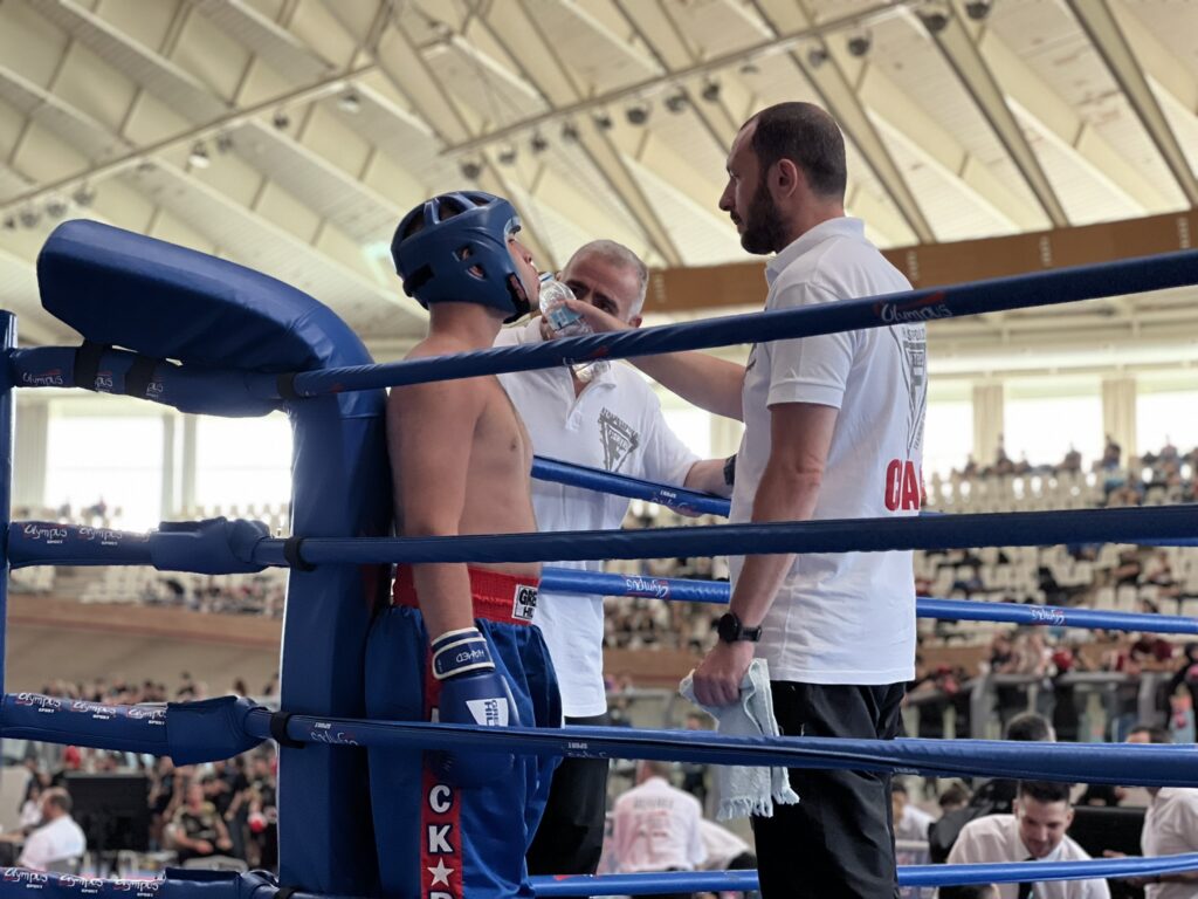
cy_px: 450
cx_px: 599
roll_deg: -0.7
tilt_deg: +6.7
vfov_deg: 19.1
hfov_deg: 25.3
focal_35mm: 77
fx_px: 2665
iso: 250
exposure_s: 1/74
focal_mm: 9
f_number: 2.8
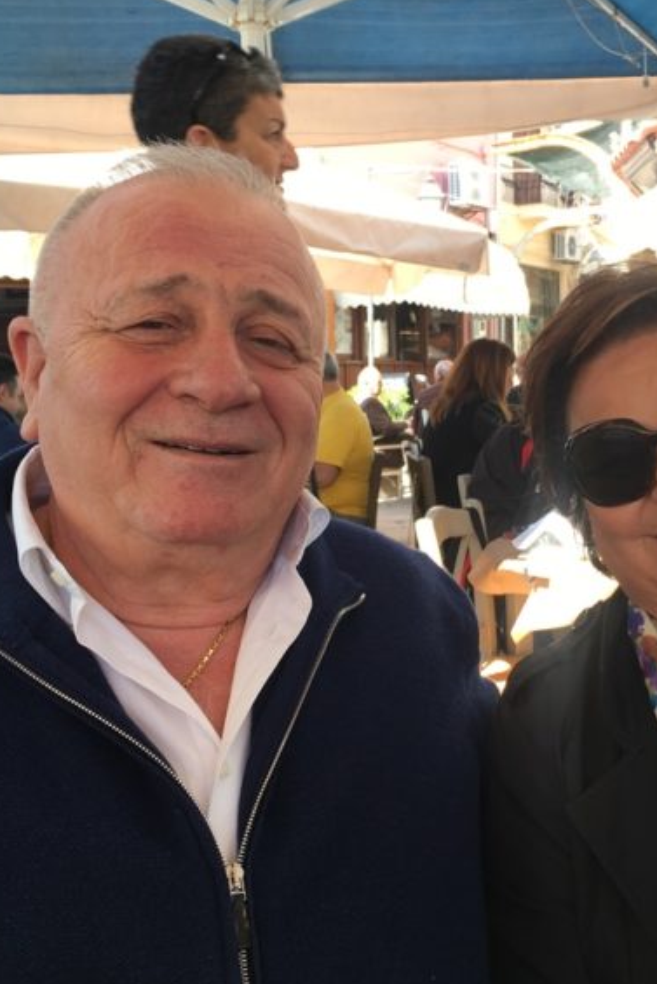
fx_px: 1122
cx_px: 422
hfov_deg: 32.5
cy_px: 495
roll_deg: +1.0
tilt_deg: -4.5
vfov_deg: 47.4
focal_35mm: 41
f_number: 2.2
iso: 25
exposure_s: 1/118
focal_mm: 4.15
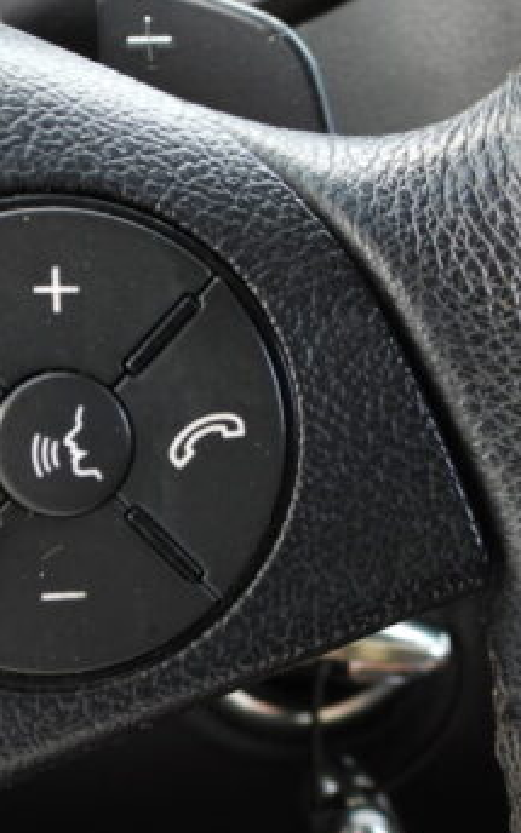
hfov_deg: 14.5
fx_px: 2045
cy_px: 450
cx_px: 124
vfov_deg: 23.0
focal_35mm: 90
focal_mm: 7.4
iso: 100
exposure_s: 1/60
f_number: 3.2
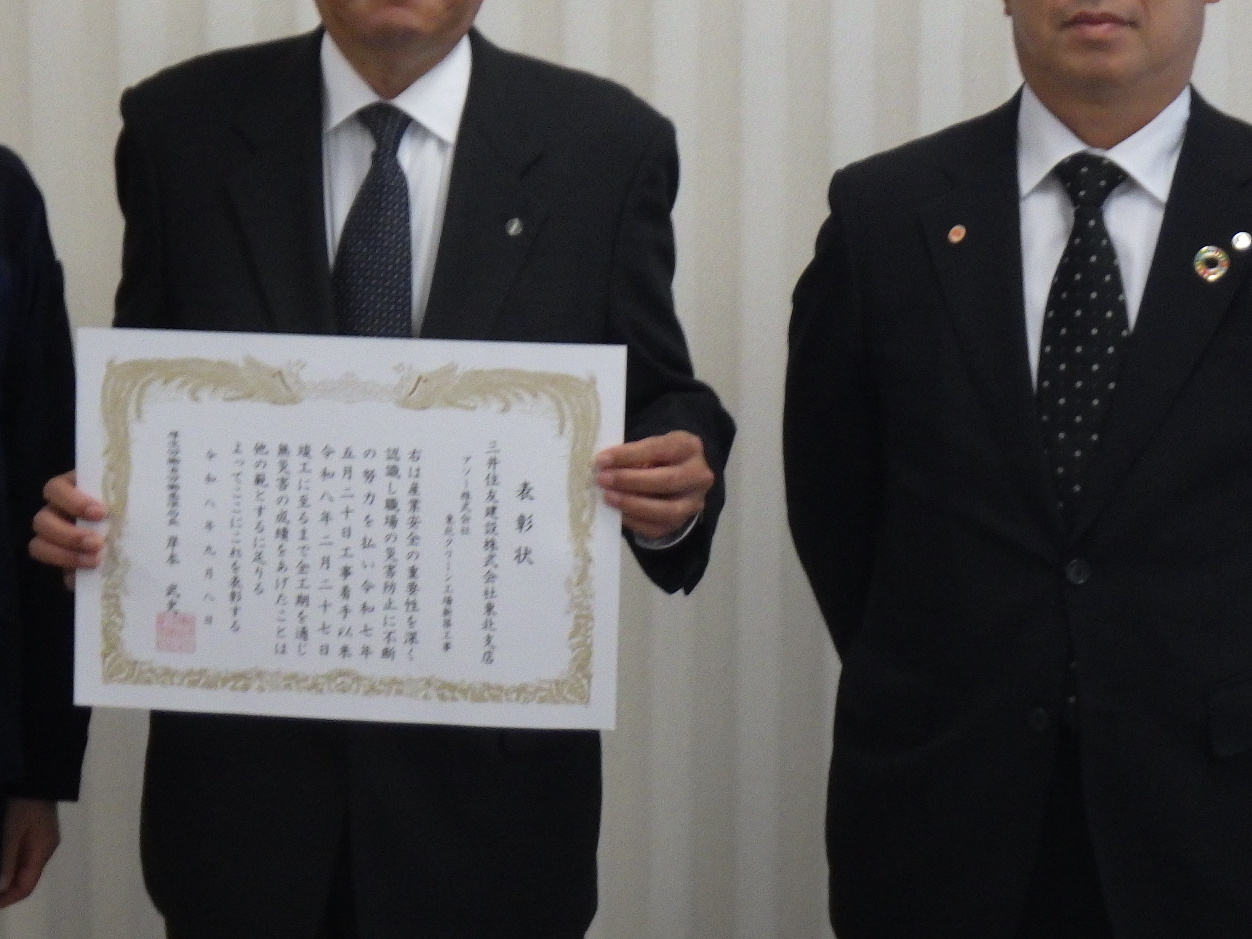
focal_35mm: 81
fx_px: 2930
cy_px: 255
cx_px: 438
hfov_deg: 24.0
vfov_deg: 18.1
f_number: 4.4
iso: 500
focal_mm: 9.1
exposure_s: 1/60
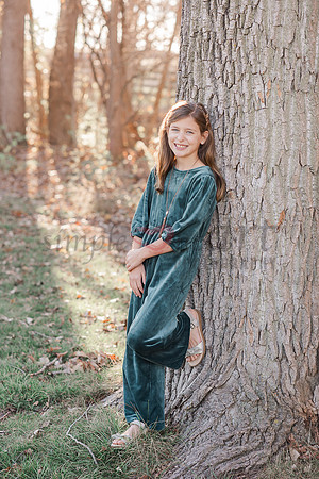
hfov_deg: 16.1
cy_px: 240
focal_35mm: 85
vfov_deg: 23.9
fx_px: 1130
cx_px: 160
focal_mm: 85
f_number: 3.5
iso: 320
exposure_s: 1/400
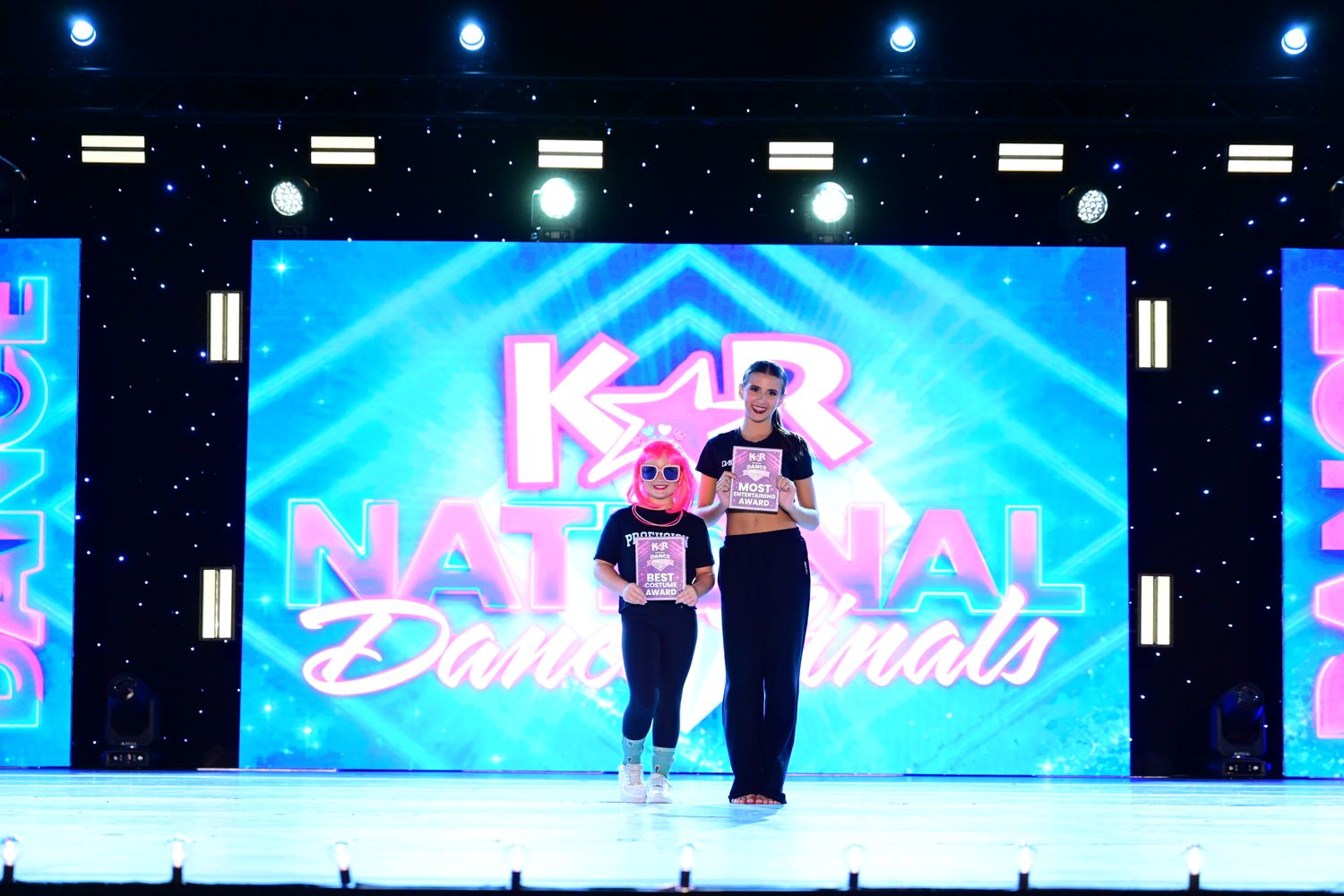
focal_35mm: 70
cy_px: 448
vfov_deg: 19.5
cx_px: 672
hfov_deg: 28.8
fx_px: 2613
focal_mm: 70
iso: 3200
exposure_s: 1/800
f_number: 3.2
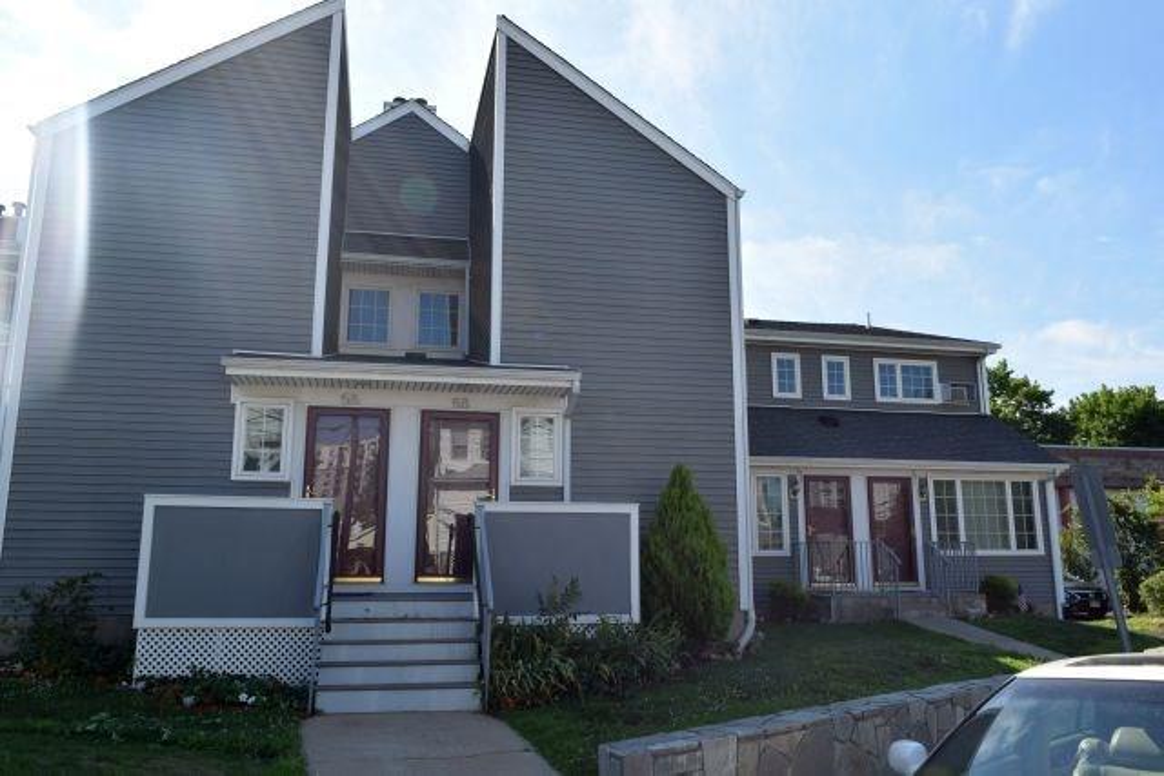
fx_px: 873
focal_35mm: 27
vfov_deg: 48.0
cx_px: 582
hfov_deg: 67.4
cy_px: 388
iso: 100
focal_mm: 18
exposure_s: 1/200
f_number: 9
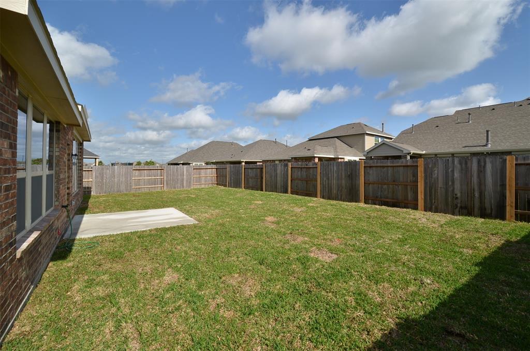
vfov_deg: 77.1
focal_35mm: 15
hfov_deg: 100.5
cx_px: 265
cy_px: 176
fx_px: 220
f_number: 9
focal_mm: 10
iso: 100
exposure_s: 1/320
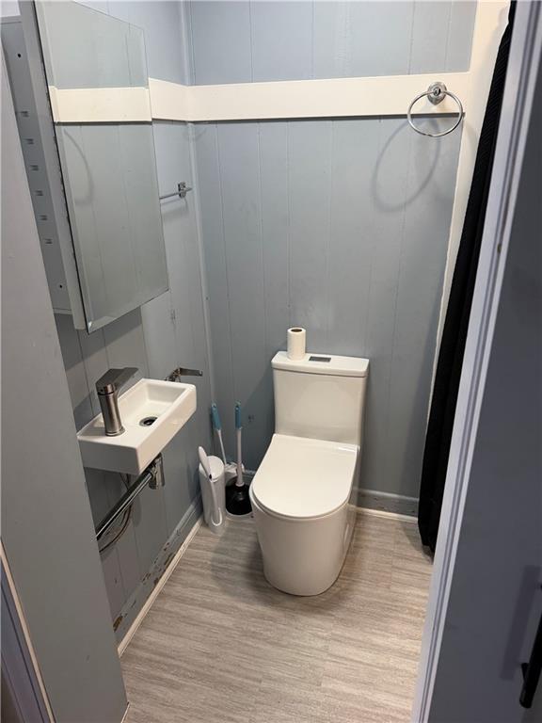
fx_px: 501
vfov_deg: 71.6
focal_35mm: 24
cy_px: 362
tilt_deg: -24.5
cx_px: 271
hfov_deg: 56.8
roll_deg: +0.9
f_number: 1.78
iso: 200
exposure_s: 1/120
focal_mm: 6.76
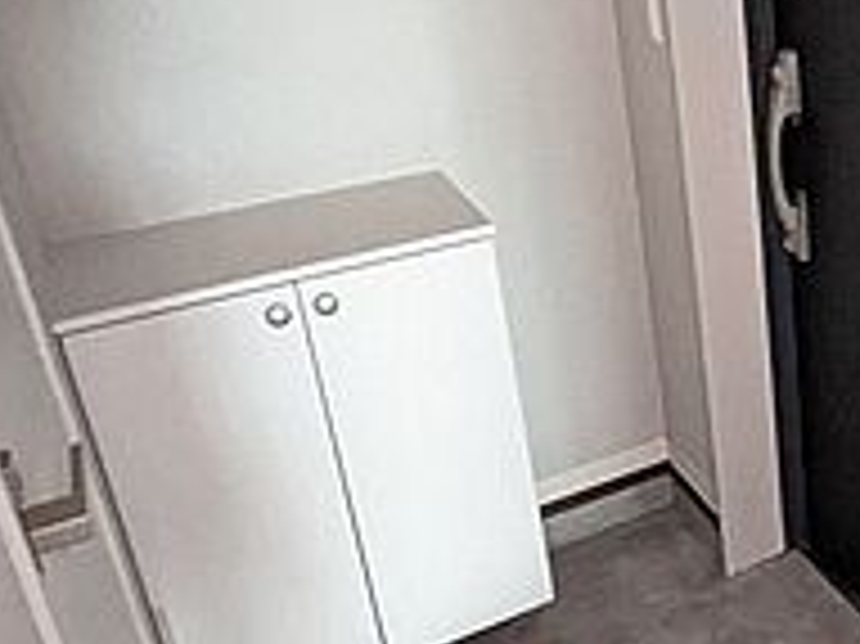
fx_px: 1167
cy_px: 216
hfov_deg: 34.5
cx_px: 964
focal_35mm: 47
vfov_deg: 30.6
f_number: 2.2
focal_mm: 1.83
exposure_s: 1/15
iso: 4441
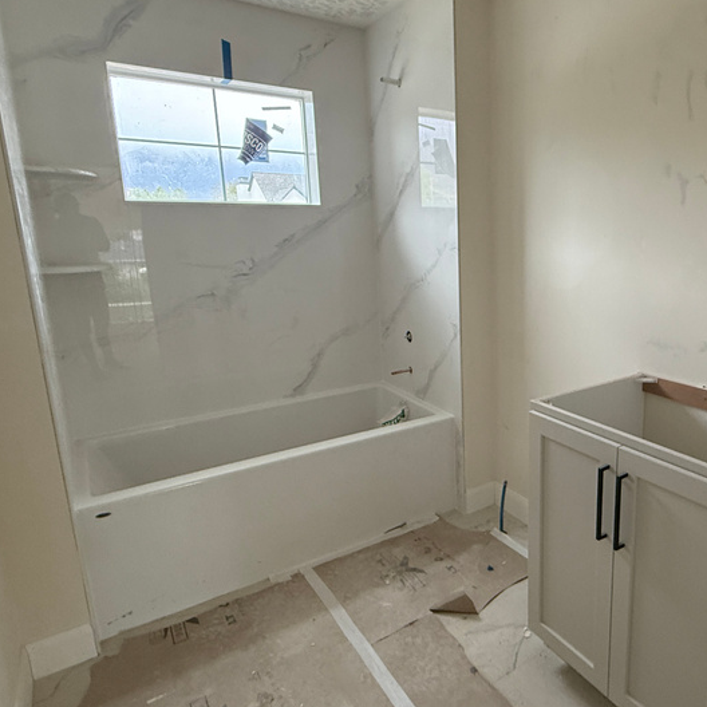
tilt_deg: -11.5
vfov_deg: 65.0
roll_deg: +1.0
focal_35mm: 24
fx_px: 555
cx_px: 507
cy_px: 344
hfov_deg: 62.2
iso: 400
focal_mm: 2.22
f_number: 2.2
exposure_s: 1/98
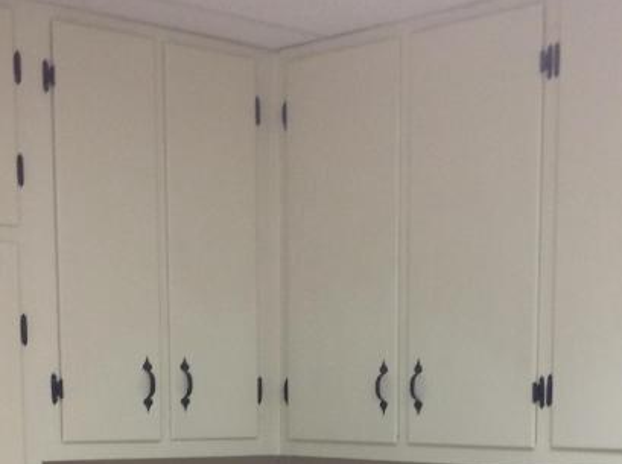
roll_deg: -1.0
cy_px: 557
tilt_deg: -4.3
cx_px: 380
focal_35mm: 88
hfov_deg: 22.3
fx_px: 1578
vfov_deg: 16.1
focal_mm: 4.28
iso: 50
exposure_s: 1/17
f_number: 2.4
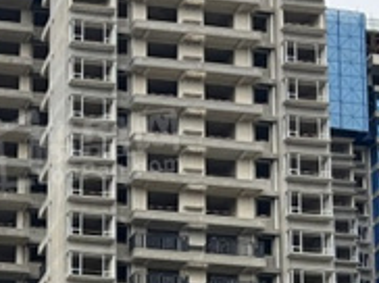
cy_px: 418
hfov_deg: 13.4
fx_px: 1564
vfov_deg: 10.0
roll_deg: -1.7
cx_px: -90
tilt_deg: +14.5
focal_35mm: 143
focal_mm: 5.1
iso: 50
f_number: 1.6
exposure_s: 1/668
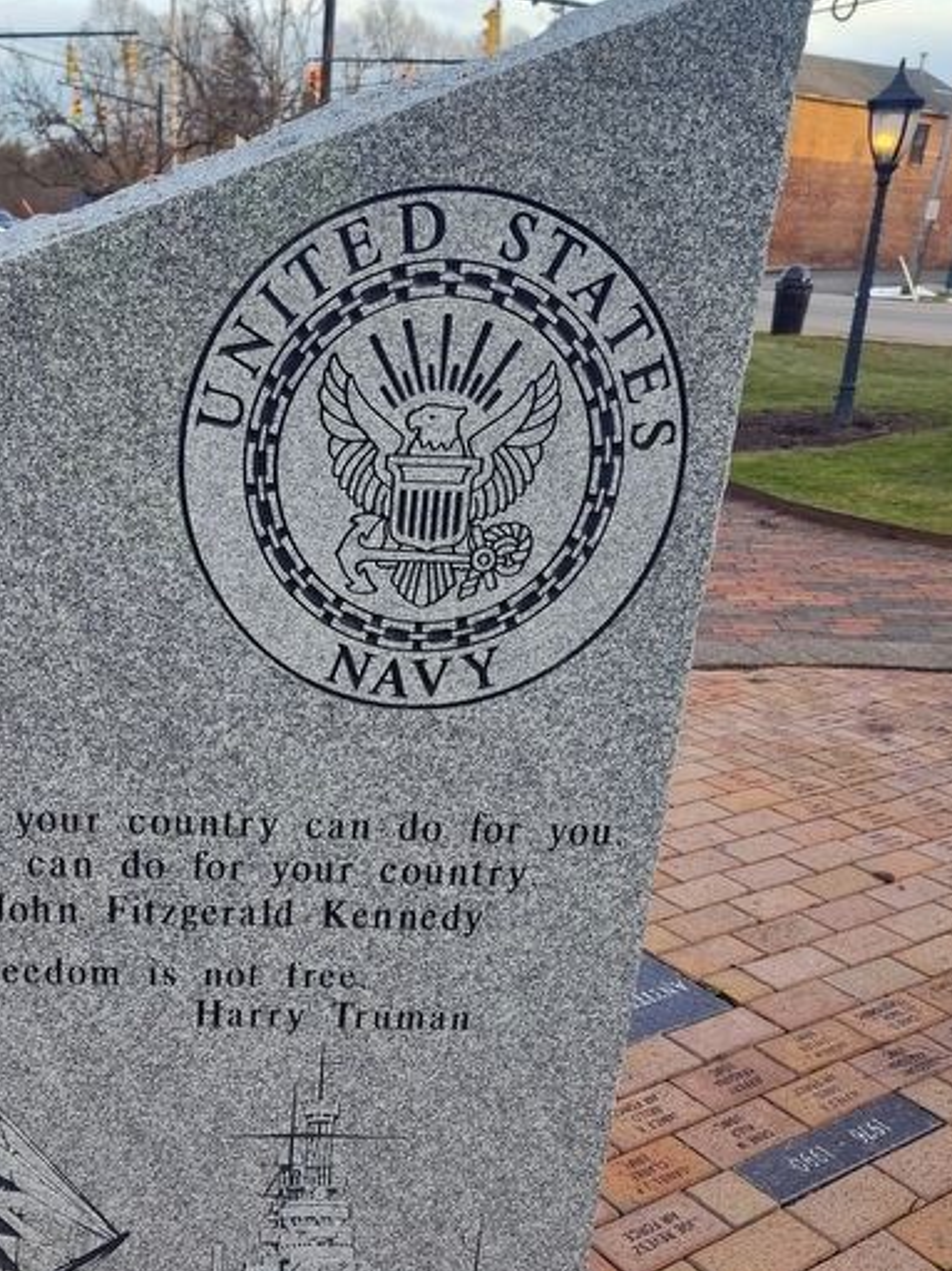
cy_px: 791
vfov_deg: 50.9
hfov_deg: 38.7
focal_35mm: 36
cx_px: 246
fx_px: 1321
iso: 100
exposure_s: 1/200
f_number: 1.8
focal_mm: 5.56
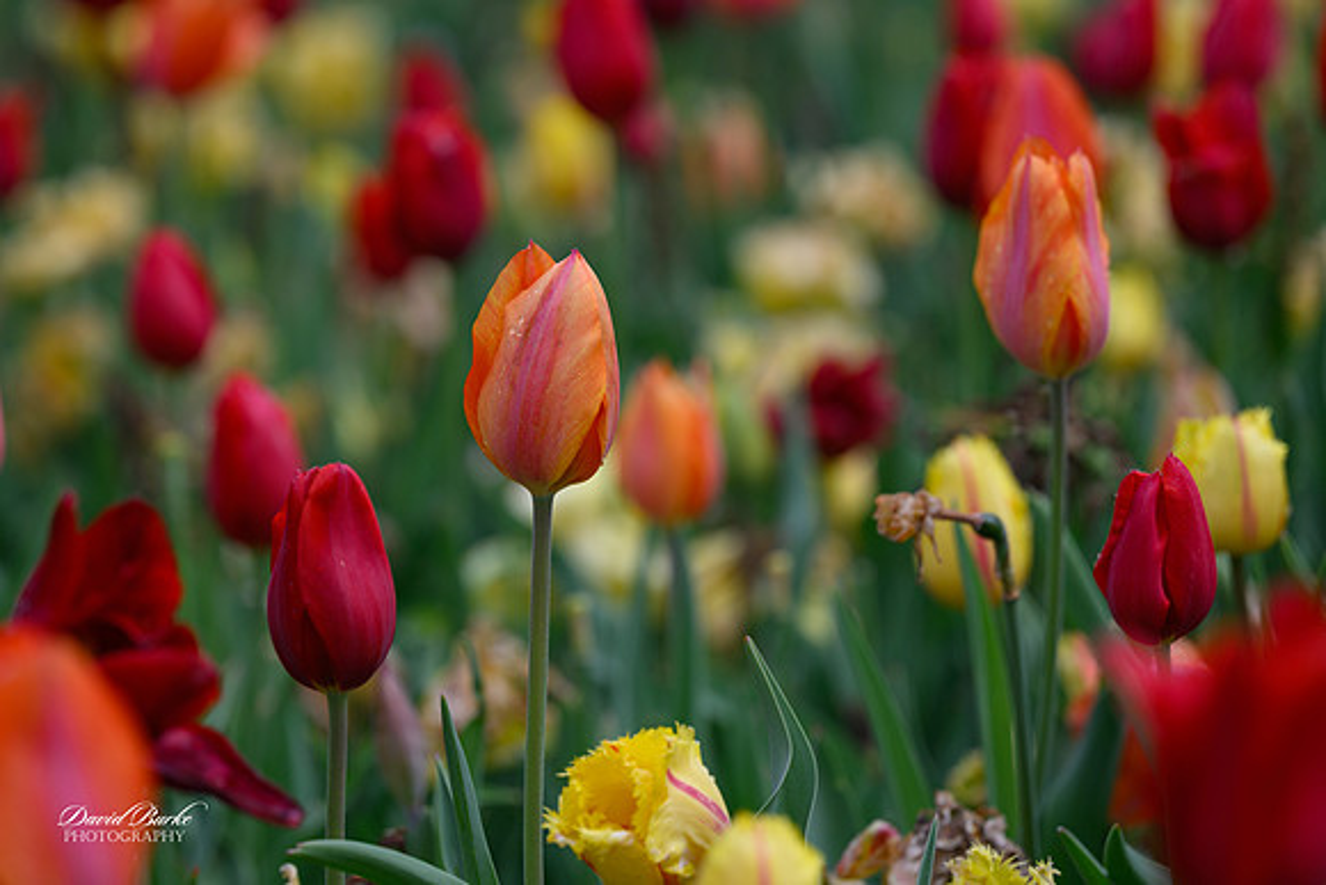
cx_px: 565
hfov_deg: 13.8
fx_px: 5495
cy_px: 377
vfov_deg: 9.2
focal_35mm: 149
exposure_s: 1/400
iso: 72
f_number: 4
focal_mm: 130
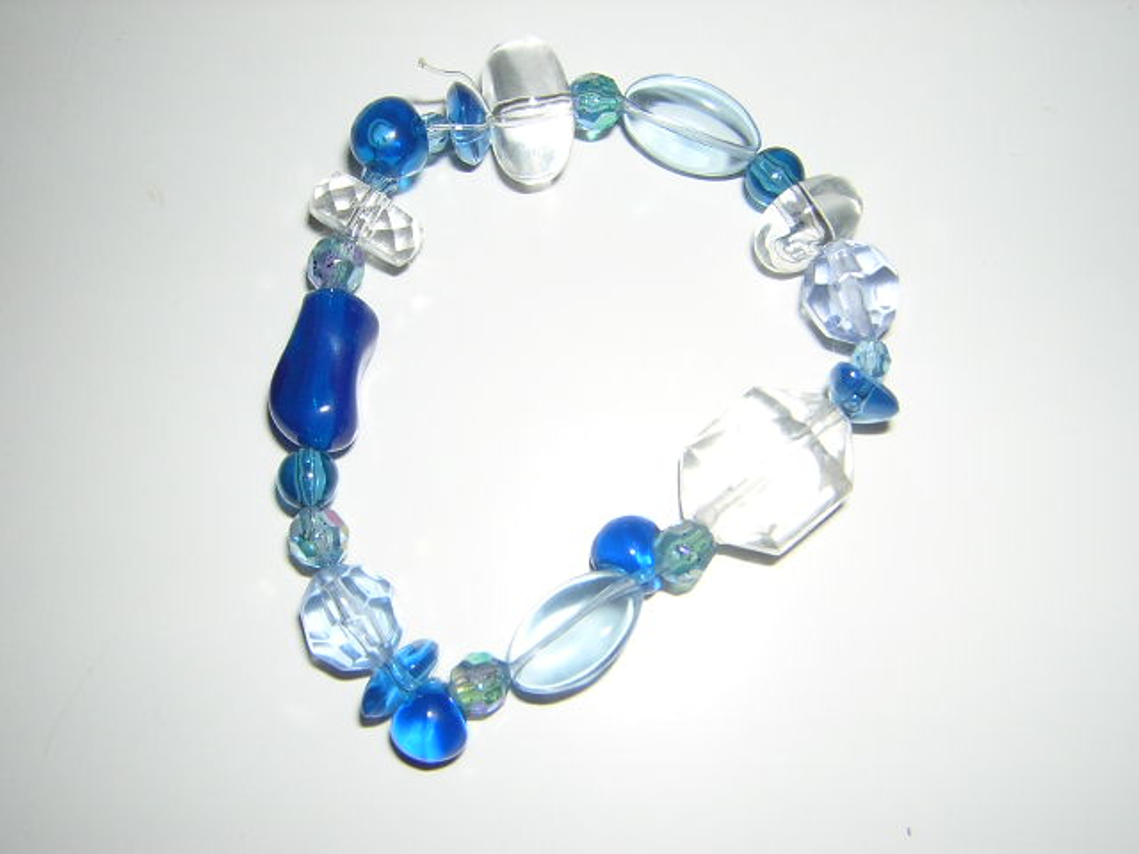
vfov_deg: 39.7
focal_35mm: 36
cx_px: 570
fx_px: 1185
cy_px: 427
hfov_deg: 51.4
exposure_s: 1/60.1
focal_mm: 4.7
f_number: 5.2
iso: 100
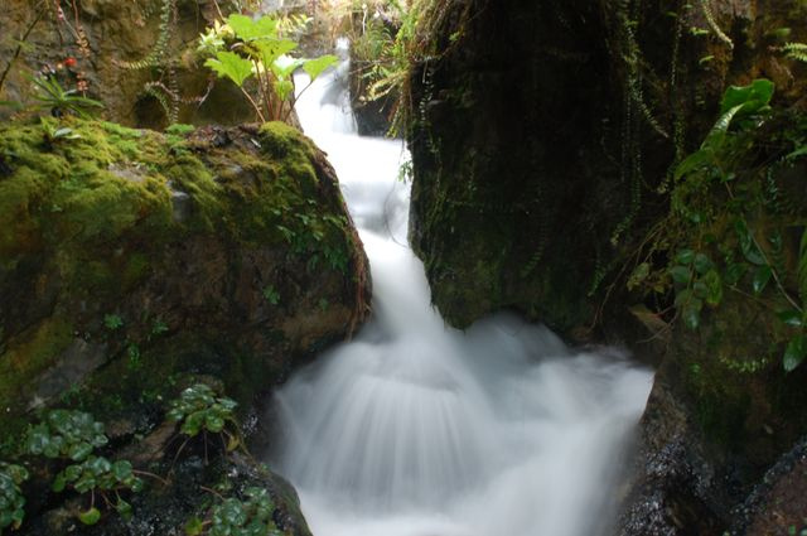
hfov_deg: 53.2
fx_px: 806
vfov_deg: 36.8
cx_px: 404
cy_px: 268
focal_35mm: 36
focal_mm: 24
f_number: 13
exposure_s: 1
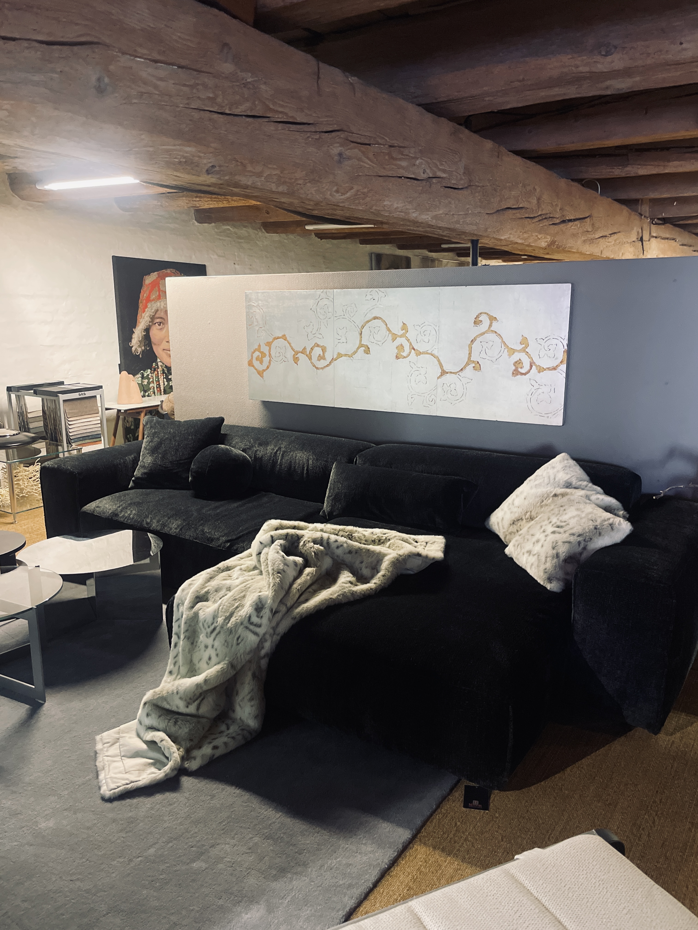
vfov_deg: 67.3
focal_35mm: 26
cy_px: 465
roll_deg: +0.5
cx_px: 349
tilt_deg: -11.7
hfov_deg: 53.1
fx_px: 699
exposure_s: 1/31
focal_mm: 4.2
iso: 500
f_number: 1.6
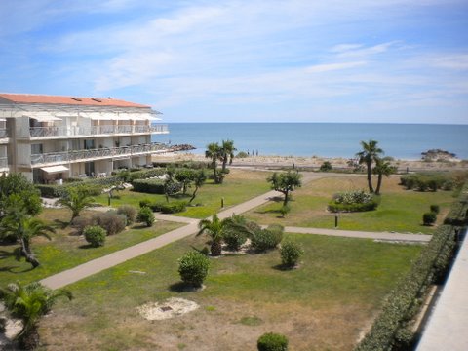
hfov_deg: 52.6
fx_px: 473
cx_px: 234
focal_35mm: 35
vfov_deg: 40.7
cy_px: 176
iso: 80
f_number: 4.6
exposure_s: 1/744
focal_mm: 6.3
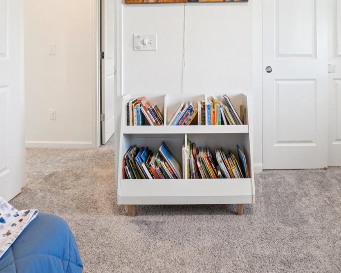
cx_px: 201
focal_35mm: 27
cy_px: 60
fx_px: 272
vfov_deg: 50.4
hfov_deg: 63.6
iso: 400
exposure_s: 1/30
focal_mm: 10
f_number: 8
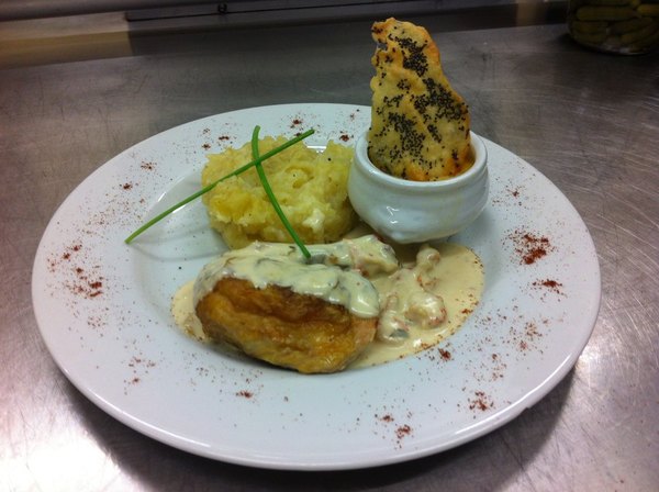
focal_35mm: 35
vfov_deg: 40.6
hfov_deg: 52.7
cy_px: 246
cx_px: 330
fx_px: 665
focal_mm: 3.85
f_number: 2.8
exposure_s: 1/24
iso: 80
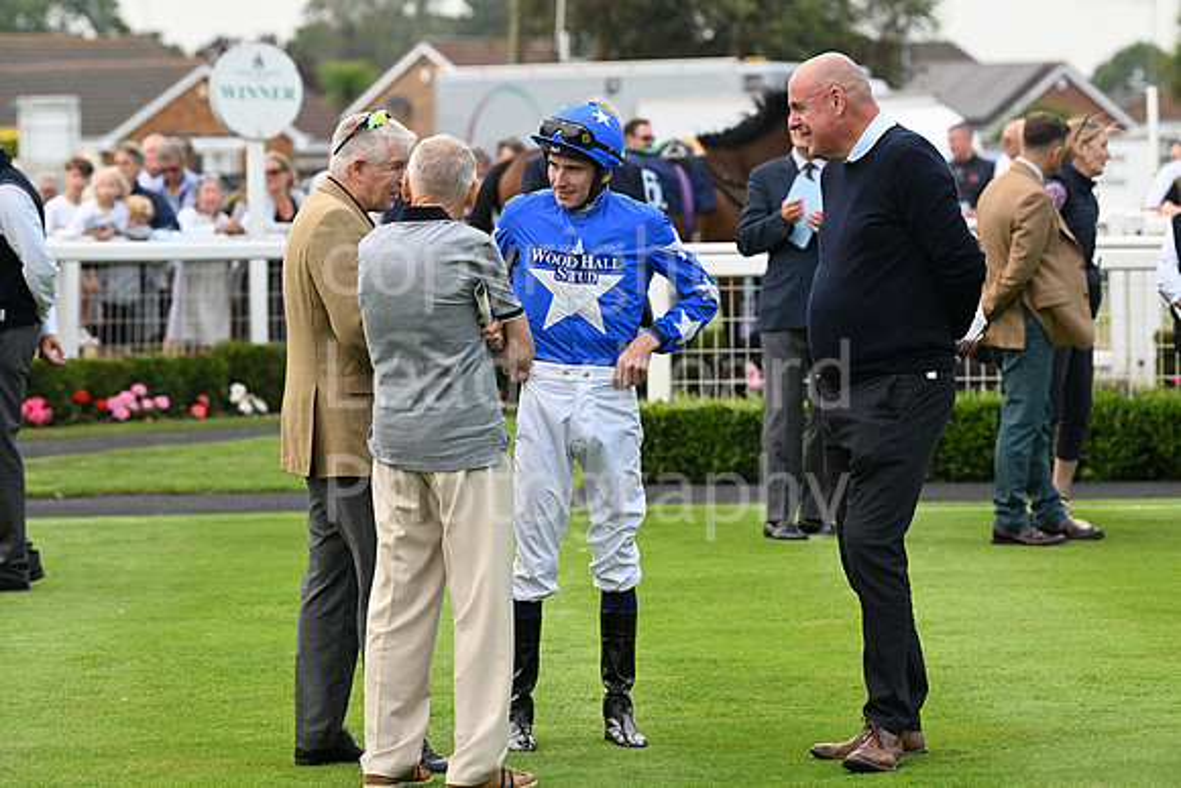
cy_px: 394
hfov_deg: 11.7
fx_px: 5742
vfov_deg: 7.9
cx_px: 590
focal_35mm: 175
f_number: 5.6
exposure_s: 1/500
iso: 640
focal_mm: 175
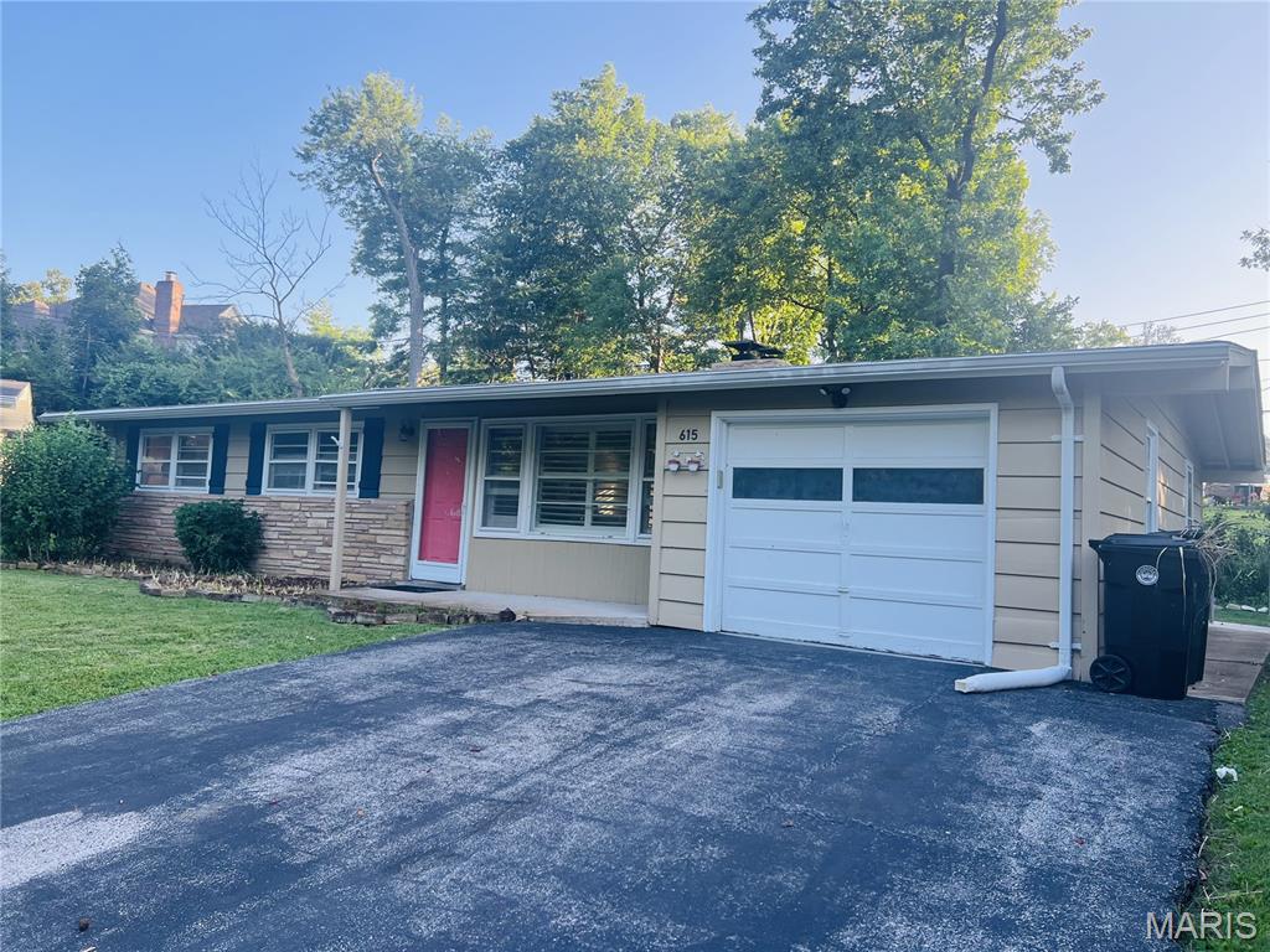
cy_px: 476
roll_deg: -2.8
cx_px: 635
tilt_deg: +4.2
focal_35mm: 26
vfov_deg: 53.1
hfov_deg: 67.3
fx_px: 954
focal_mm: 5.7
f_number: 1.5
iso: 50
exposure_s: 1/434
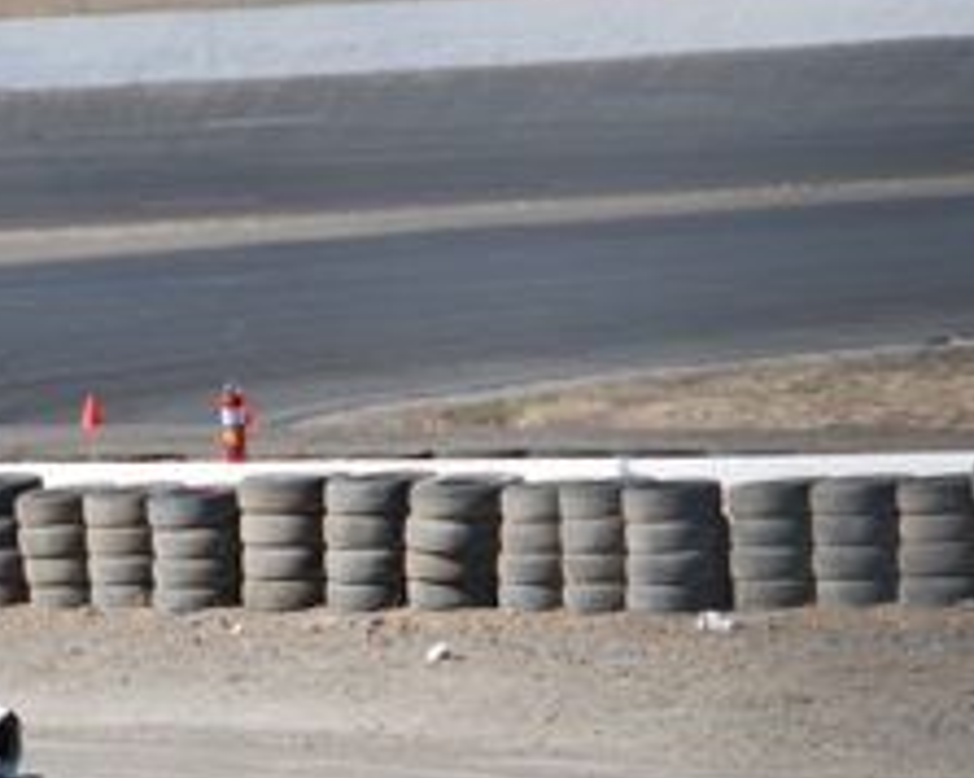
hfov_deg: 5.0
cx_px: -37
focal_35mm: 384
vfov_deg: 4.0
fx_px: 11070
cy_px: 900
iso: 110
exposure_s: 1/500
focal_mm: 95
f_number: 5.6
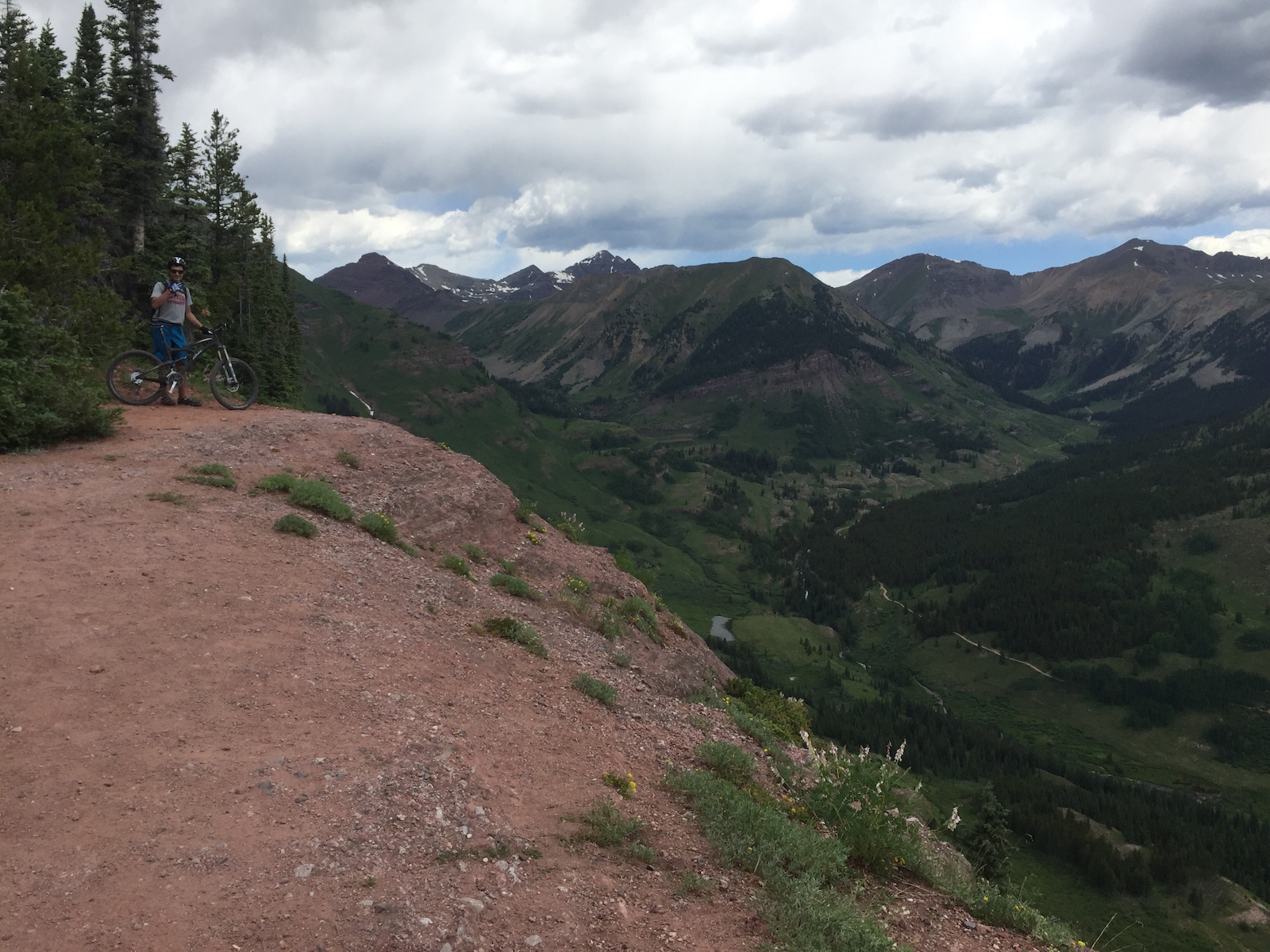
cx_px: 635
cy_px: 476
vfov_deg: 48.2
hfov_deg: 61.7
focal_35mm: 29
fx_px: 1064
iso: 32
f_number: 2.2
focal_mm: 4.15
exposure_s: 1/1883
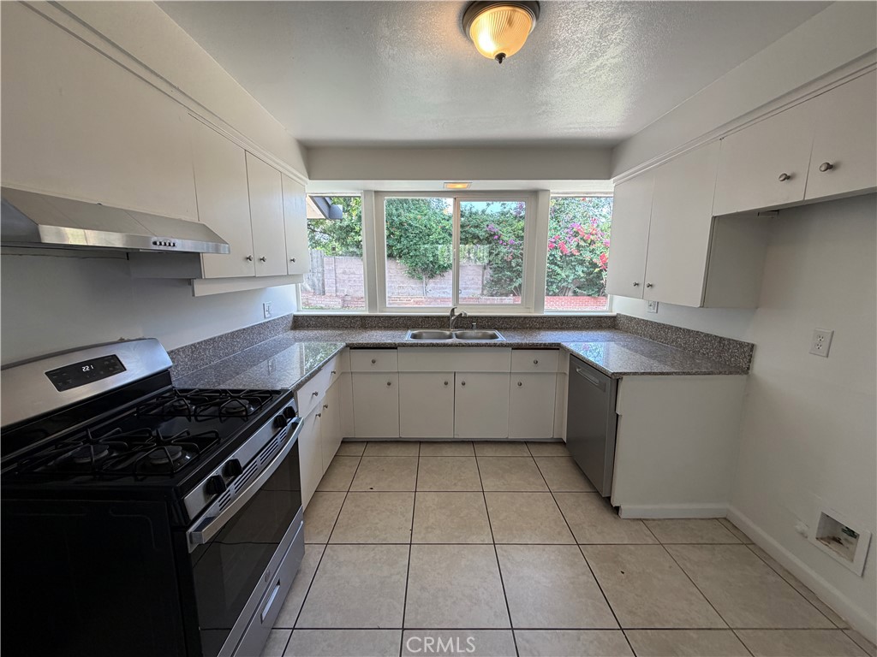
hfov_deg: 102.1
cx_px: 438
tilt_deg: -9.6
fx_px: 355
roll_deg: +0.5
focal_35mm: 14
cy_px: 328
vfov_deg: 85.7
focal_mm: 2.22
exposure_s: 1/120
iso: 125
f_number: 2.2
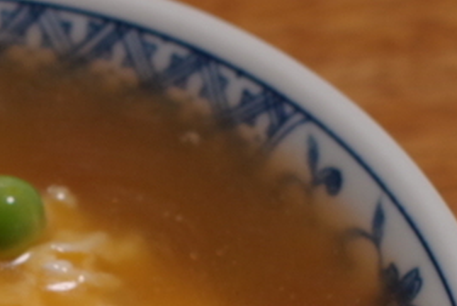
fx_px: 3622
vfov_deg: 4.8
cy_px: 428
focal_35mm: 285
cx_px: -92
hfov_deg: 7.2
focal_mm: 50
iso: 800
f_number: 4
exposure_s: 1/100
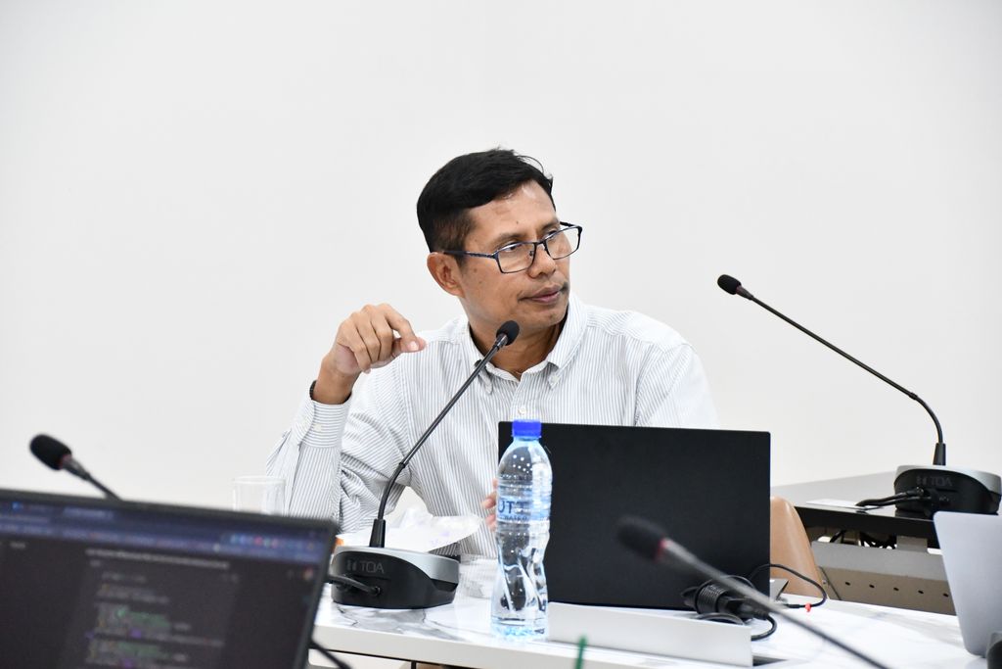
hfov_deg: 13.7
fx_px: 4175
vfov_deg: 9.2
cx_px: 501
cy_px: 334
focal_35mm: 150
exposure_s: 1/125
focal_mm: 100
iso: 7200
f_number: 5.6
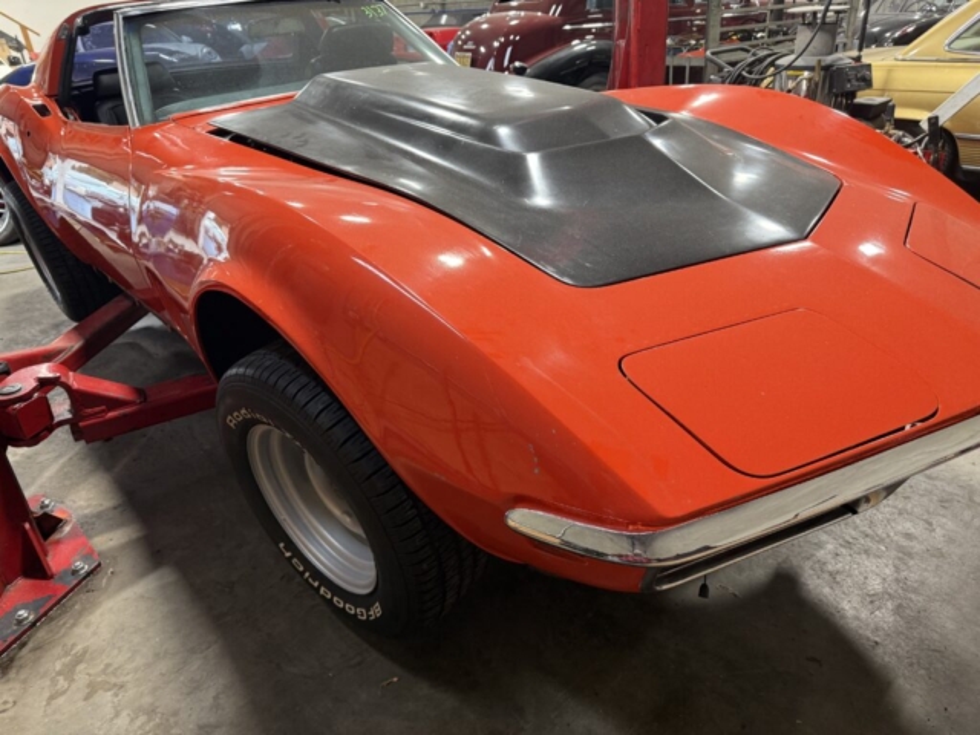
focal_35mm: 24
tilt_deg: -27.6
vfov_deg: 56.8
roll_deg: +4.2
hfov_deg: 71.6
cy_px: 368
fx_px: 679
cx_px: 490
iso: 200
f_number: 1.78
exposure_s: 1/60
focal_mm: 6.76
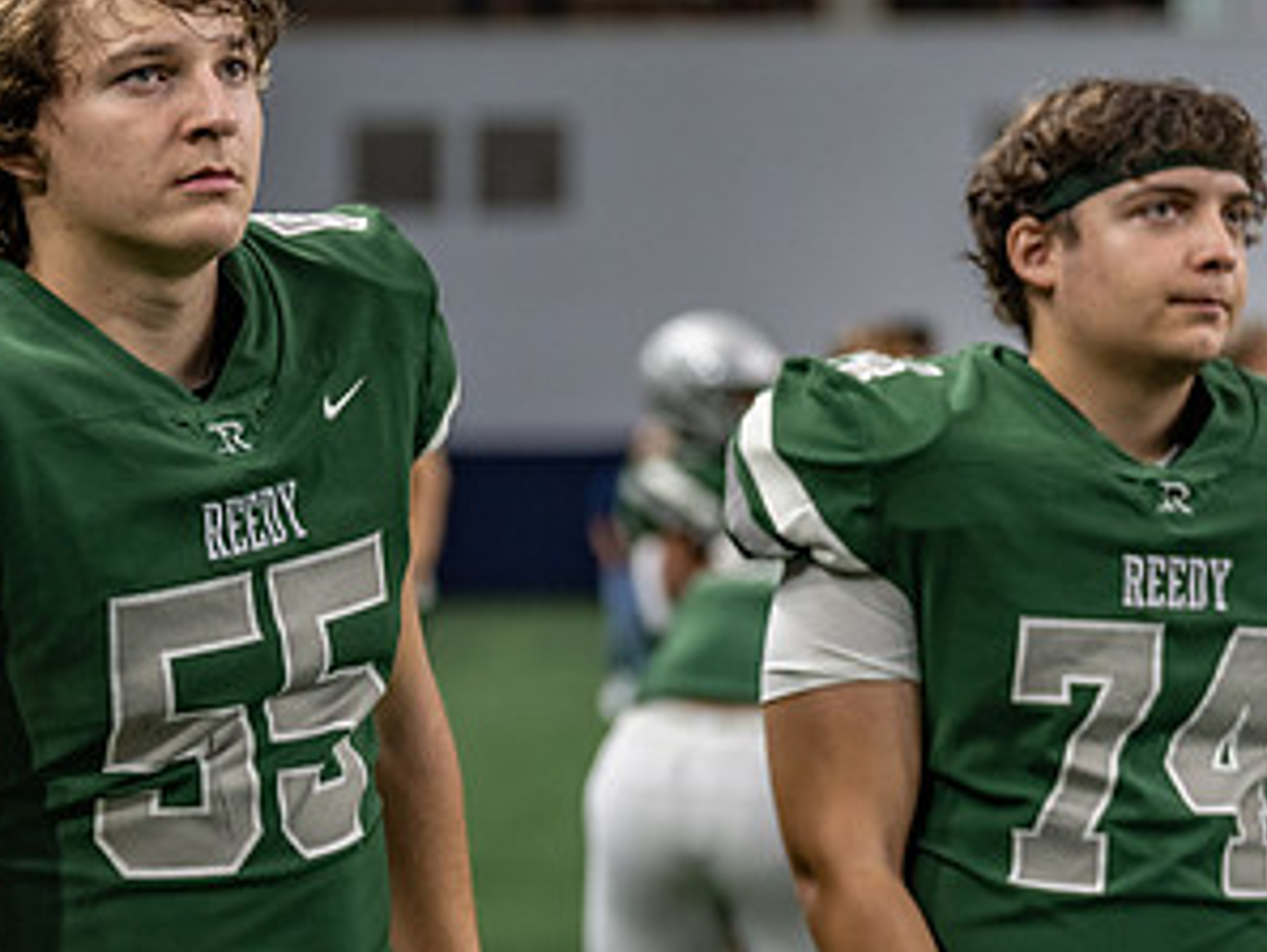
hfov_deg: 10.6
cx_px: 81
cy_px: 542
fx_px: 6774
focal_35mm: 185
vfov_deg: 8.0
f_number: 2.8
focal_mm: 91
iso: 1600
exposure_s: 1/400
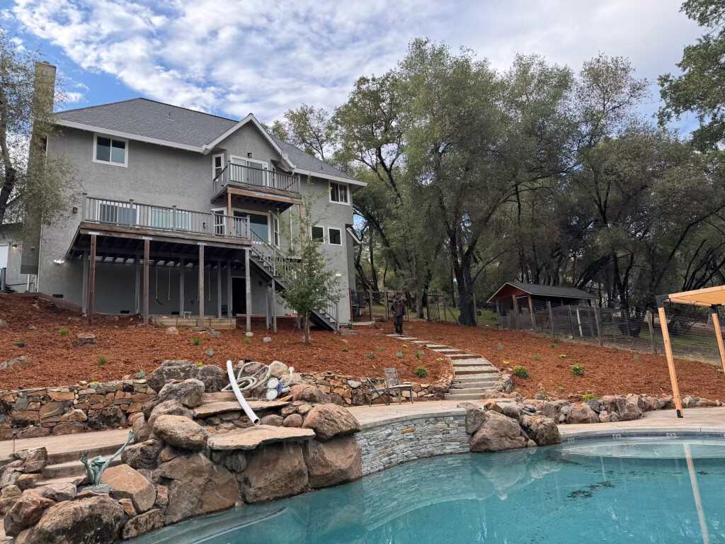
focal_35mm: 24
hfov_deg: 71.6
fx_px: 503
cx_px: 362
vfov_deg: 56.8
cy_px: 272
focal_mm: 6.76
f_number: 1.78
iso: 80
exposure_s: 1/747
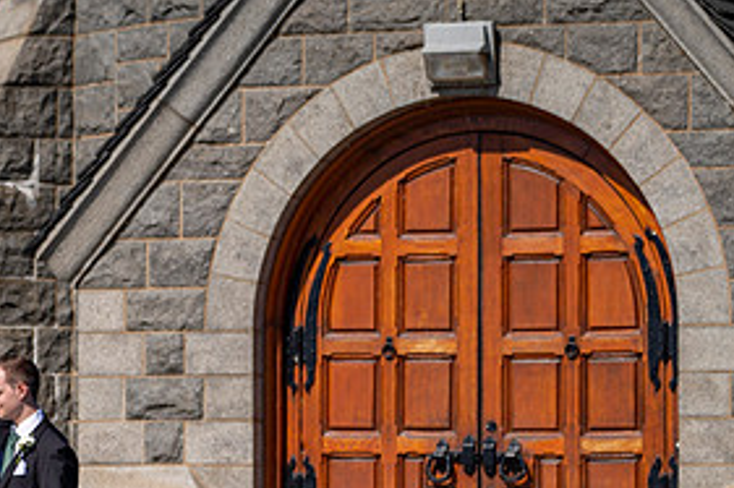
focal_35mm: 223
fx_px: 4544
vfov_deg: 6.1
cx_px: 167
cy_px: 433
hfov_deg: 9.2
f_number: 2.8
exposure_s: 1/4000
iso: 100
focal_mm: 105
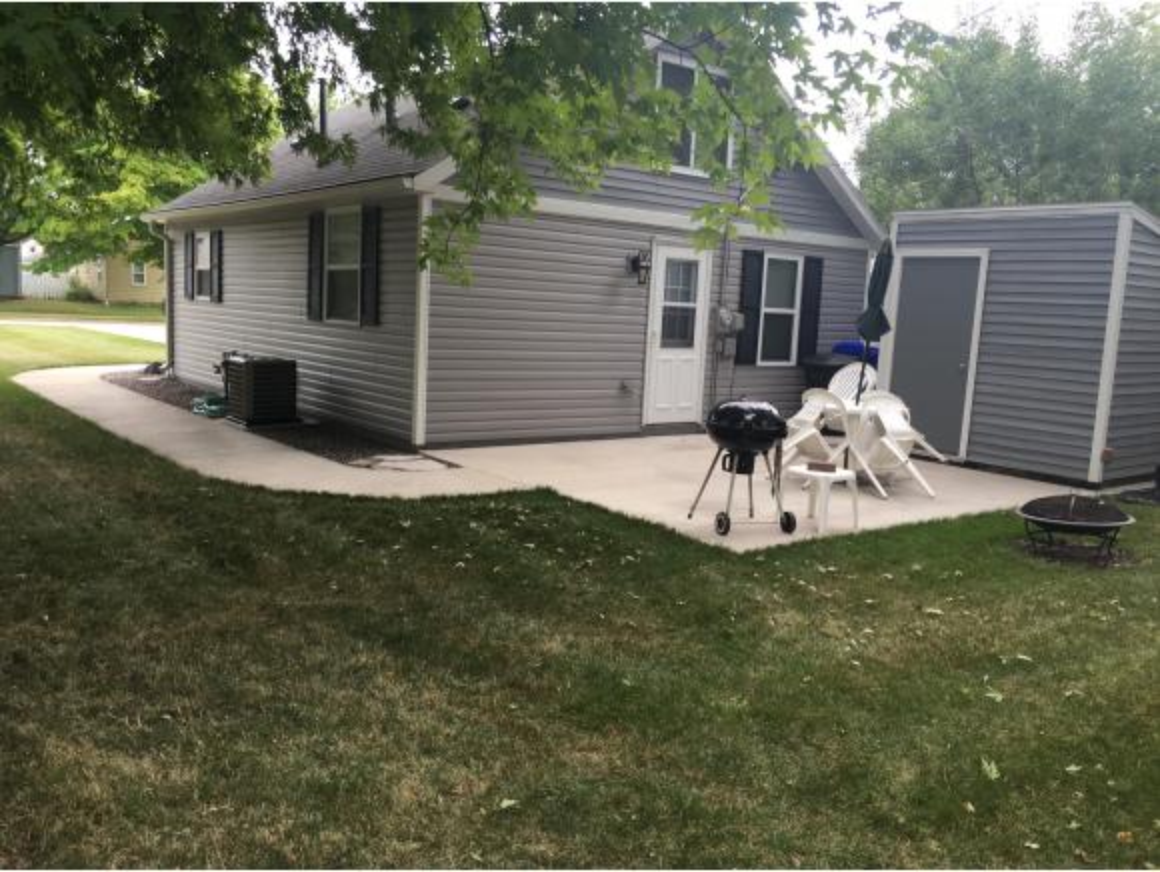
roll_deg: -2.5
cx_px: 580
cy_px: 436
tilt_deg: -7.3
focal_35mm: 29
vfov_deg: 48.3
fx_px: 973
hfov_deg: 61.6
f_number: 2.2
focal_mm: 4.15
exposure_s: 1/60
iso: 25
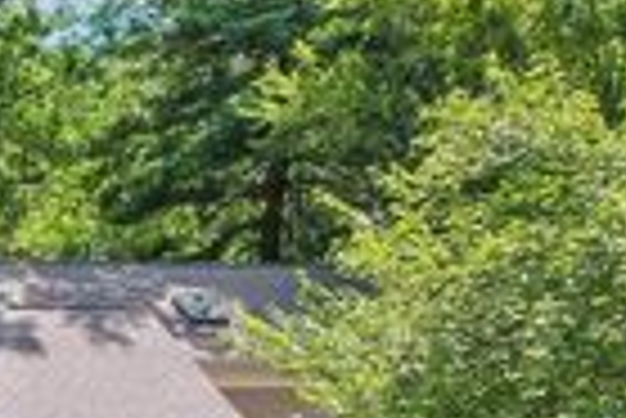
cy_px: 375
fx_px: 1375
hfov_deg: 23.2
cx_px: -153
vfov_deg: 17.1
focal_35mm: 79
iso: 100
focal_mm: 8.4
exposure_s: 1/640
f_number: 2.8
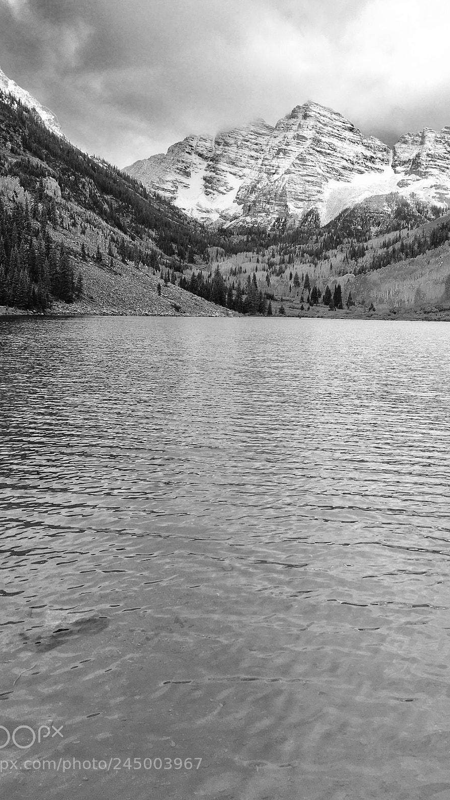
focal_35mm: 32
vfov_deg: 61.0
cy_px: 398
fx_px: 679
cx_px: 241
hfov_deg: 36.7
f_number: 2.2
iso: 25
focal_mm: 4.15
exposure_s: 1/130
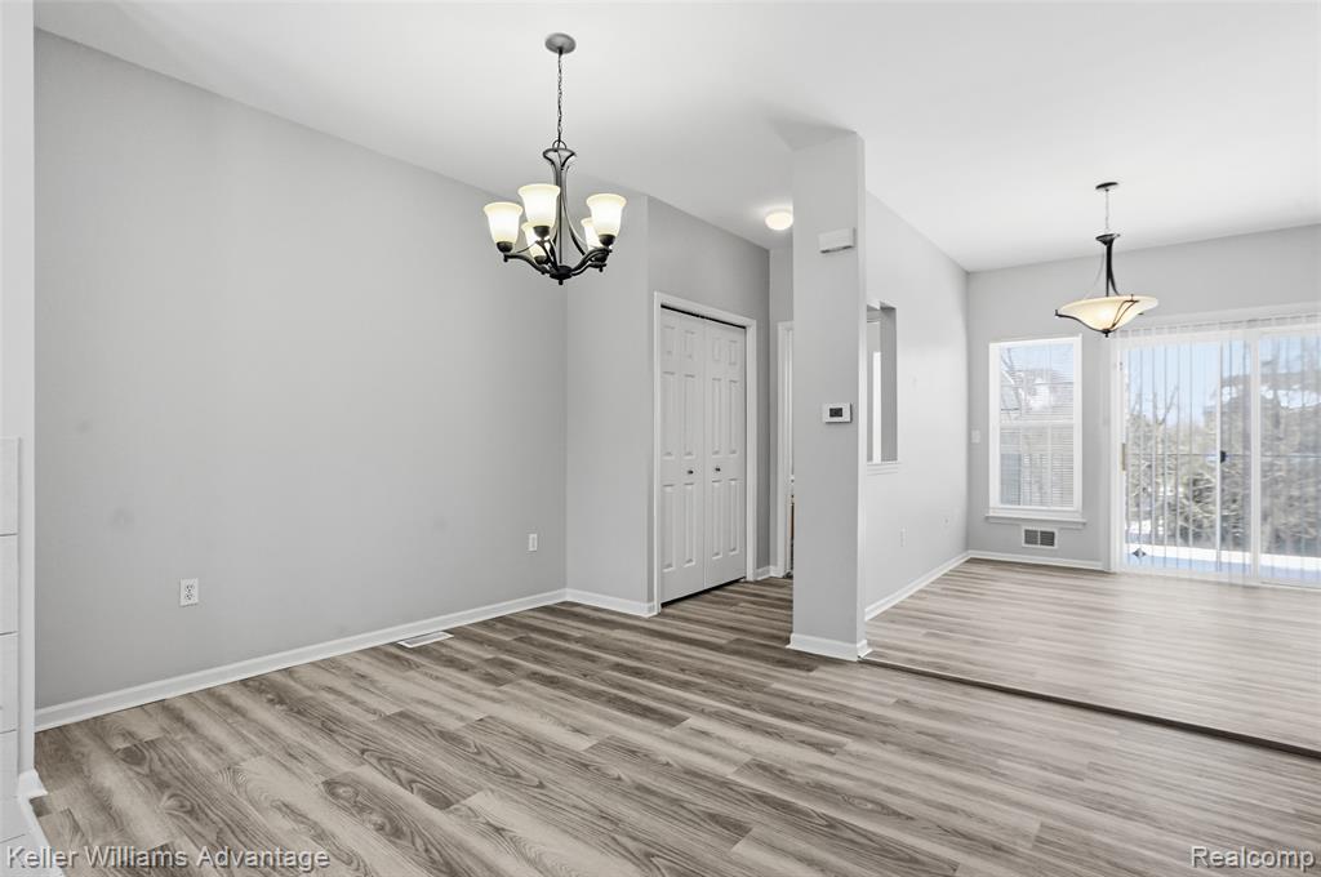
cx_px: 660
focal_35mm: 17
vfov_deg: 70.3
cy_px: 438
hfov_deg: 93.3
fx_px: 623
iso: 2500
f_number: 8
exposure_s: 1/5000
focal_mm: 17
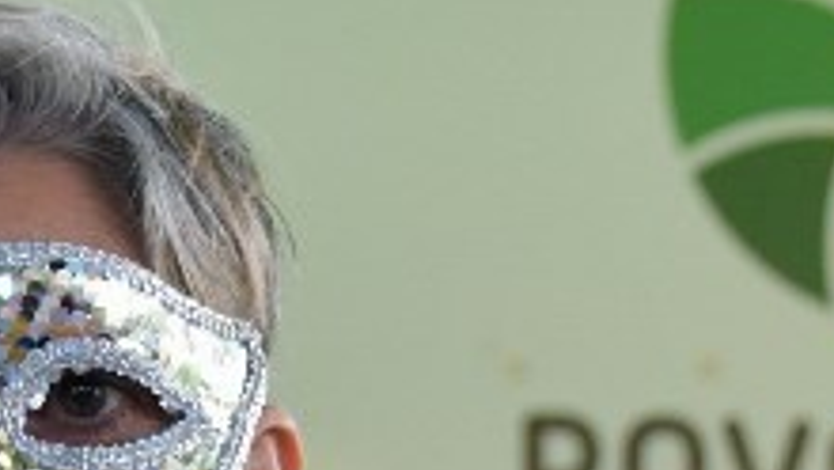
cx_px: 281
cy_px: 1095
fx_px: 5509
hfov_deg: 8.7
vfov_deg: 4.8
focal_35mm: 249
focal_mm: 34
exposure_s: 1/125
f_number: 4.2
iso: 1400
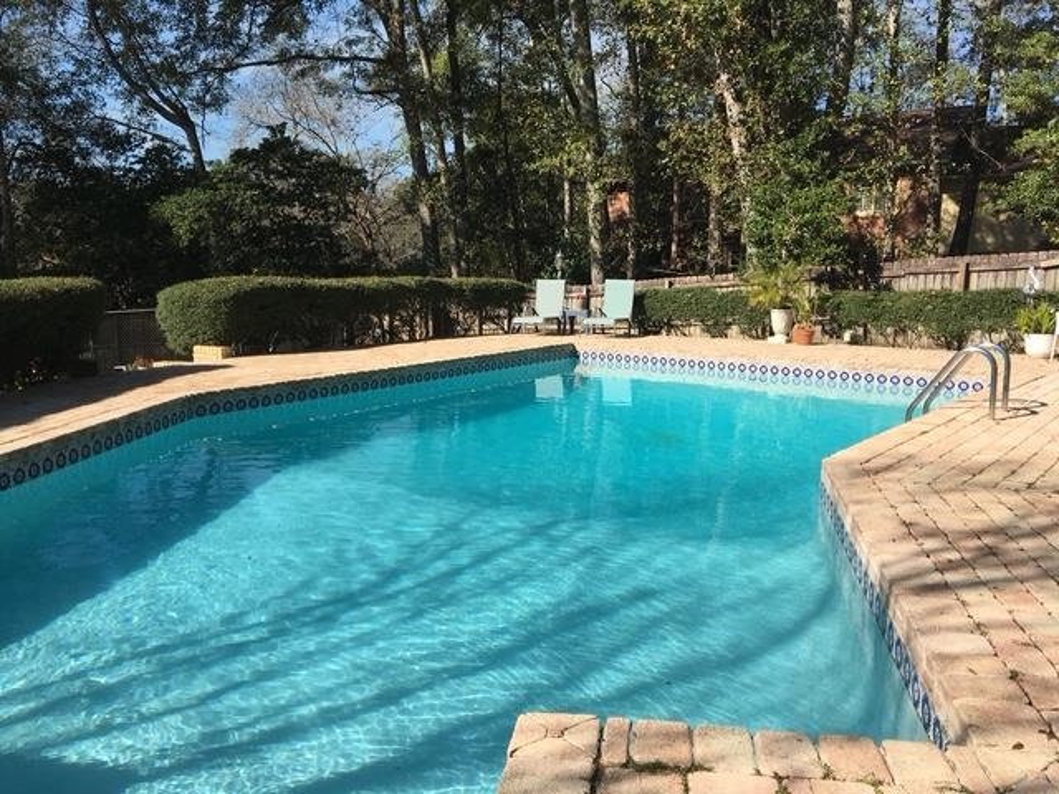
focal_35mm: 29
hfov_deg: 61.7
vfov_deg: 48.2
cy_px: 397
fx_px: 887
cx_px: 530
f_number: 2.2
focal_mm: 4.15
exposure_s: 1/1479
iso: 25
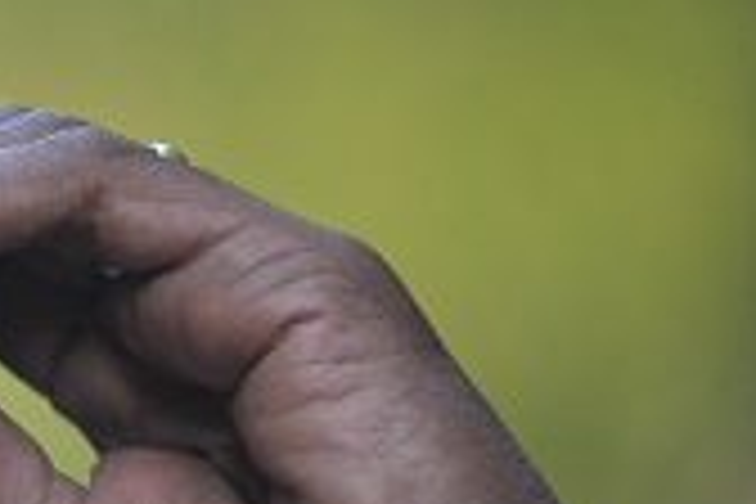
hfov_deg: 2.6
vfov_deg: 1.8
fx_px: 16484
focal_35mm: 785
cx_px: -693
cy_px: 479
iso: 1250
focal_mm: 200
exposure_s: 1/1000
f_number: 2.8
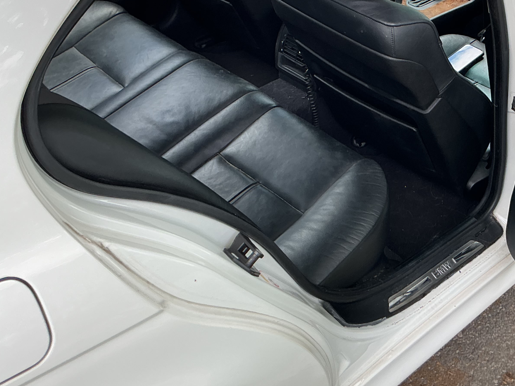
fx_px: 729
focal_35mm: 49
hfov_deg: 37.2
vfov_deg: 29.2
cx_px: 429
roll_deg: -3.3
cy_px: 99
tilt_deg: -29.6
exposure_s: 1/136
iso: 16
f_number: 1.8
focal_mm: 3
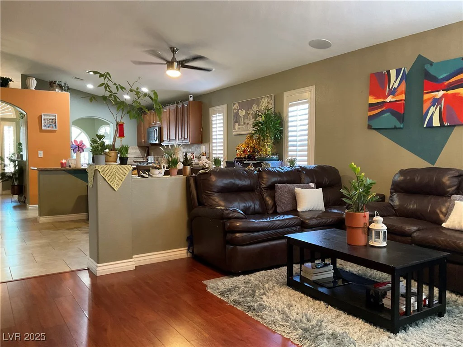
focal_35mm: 29
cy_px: 174
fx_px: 388
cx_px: 232
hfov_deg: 61.7
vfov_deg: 48.2
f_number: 1.8
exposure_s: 1/40
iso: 250
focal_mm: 3
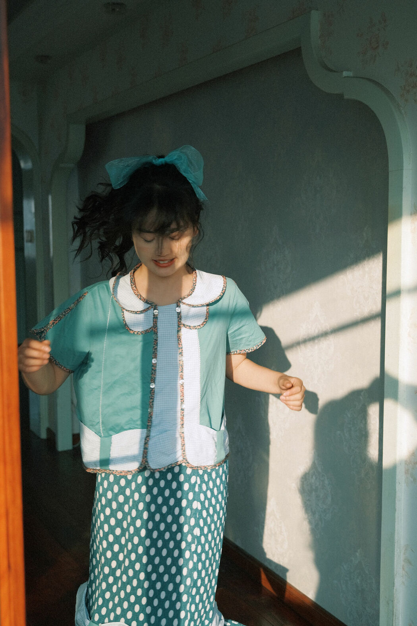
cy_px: 313
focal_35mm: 42
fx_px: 730
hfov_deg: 31.9
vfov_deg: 46.4
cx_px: 208
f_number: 2.8
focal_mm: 28.3
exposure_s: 1/500
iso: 160
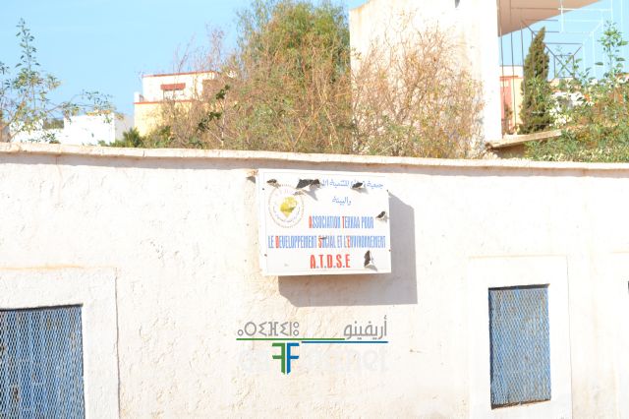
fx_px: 1441
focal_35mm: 82
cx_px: 314
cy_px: 210
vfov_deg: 16.5
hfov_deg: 24.6
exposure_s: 1/250
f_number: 8
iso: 100
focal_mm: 55
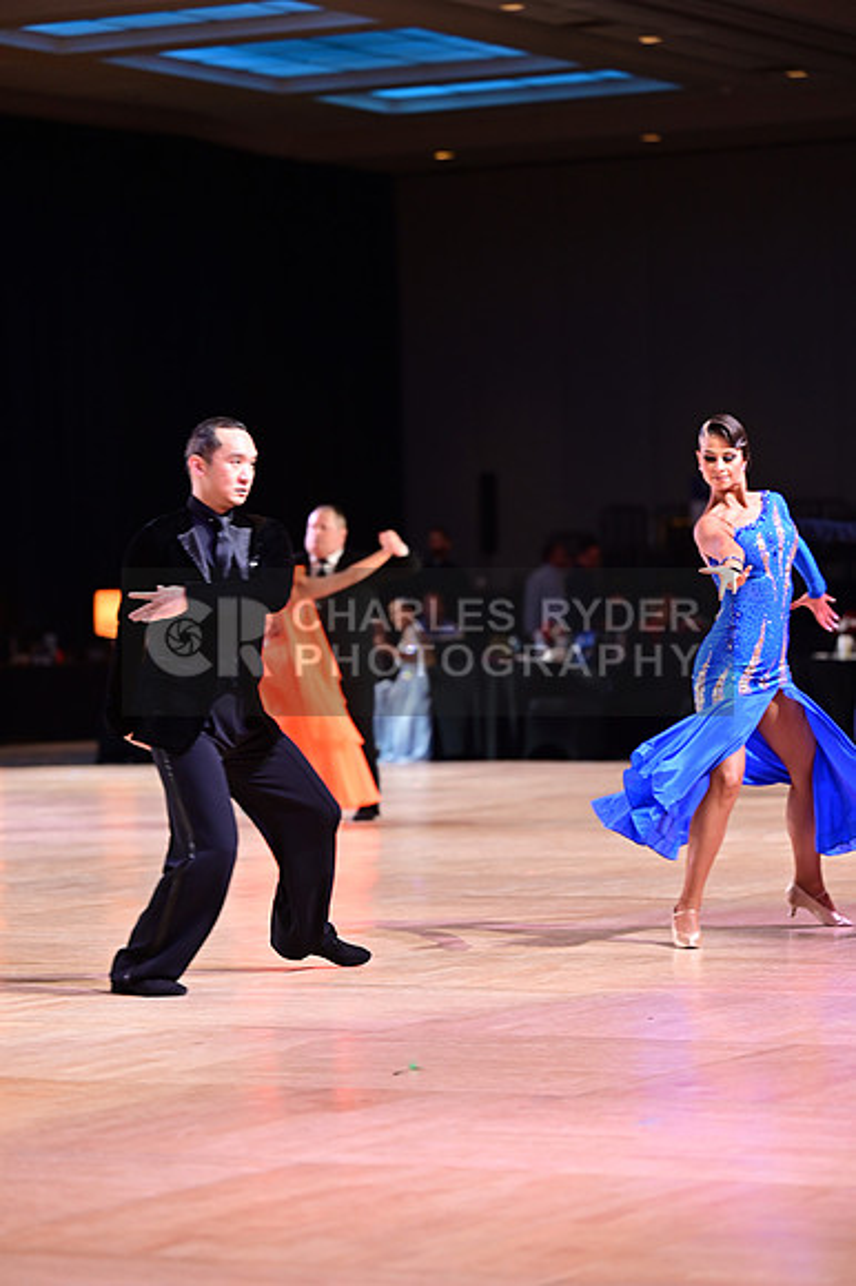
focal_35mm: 120
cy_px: 643
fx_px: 4285
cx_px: 428
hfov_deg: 11.4
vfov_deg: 17.1
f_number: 2.8
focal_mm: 120
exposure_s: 1/320
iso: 1600
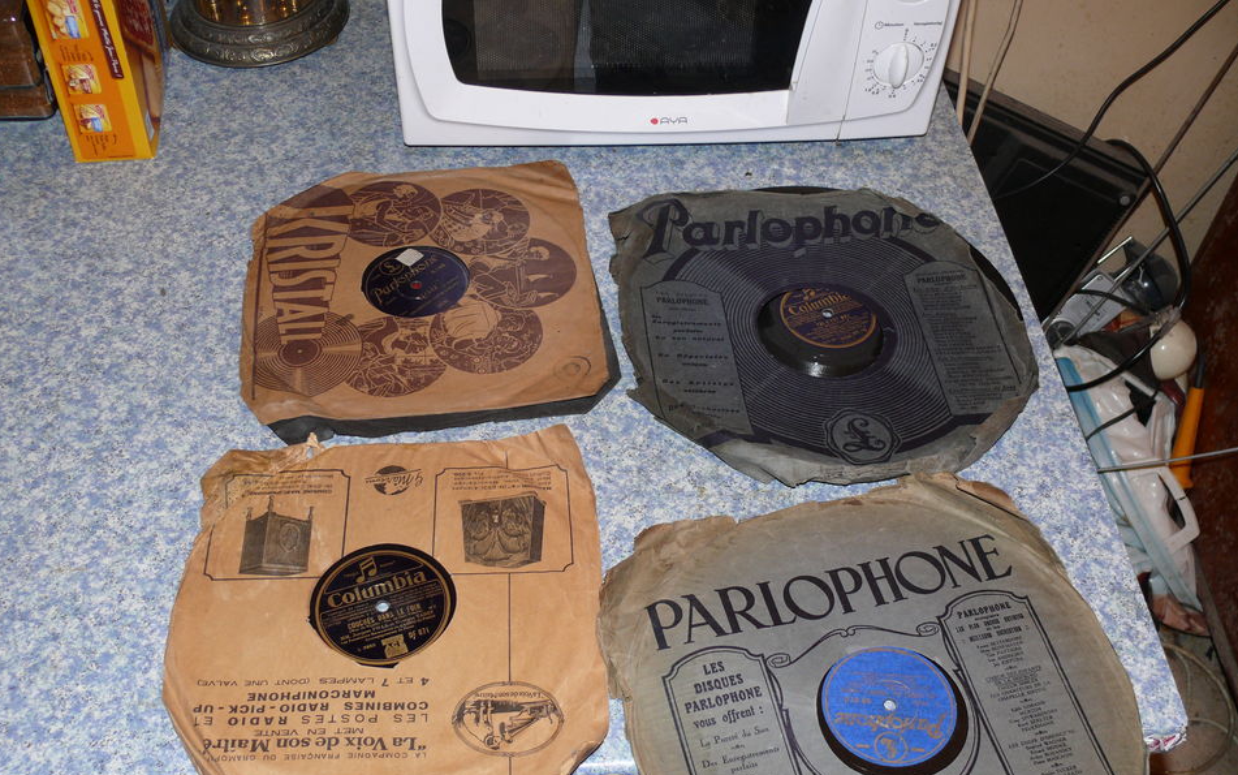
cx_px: 617
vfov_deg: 32.7
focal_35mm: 39
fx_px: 1316
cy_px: 457
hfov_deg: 50.4
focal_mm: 7.4
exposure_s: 1/30
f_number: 2.8
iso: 100
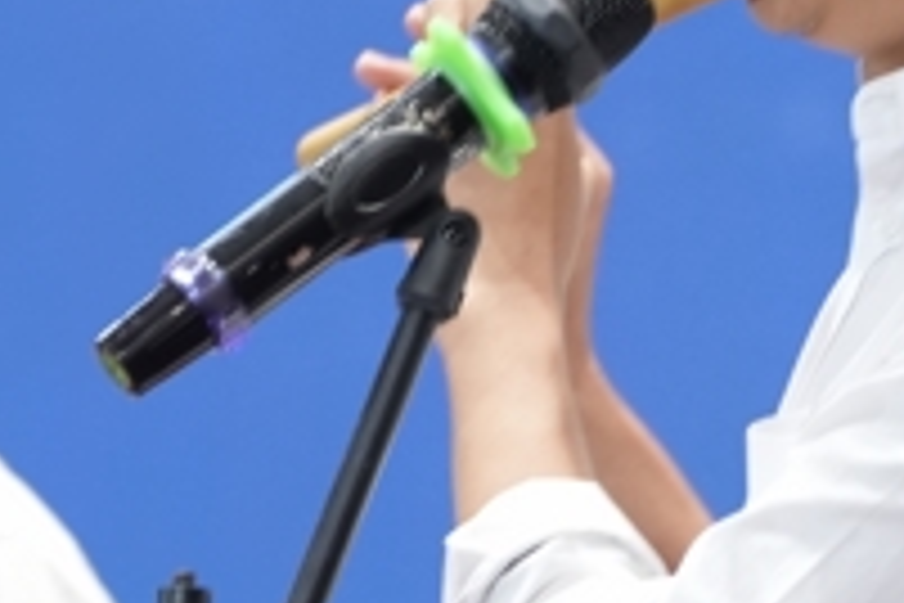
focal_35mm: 727
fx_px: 18254
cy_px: 603
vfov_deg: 1.9
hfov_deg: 2.8
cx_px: 25
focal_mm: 150
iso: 1600
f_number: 3.2
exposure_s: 1/60
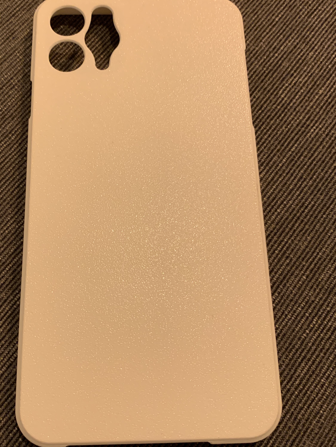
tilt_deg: -73.2
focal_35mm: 35
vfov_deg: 52.6
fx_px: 453
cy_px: 225
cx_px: 128
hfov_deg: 40.4
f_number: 1.8
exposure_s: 1/50
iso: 320
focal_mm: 4.25
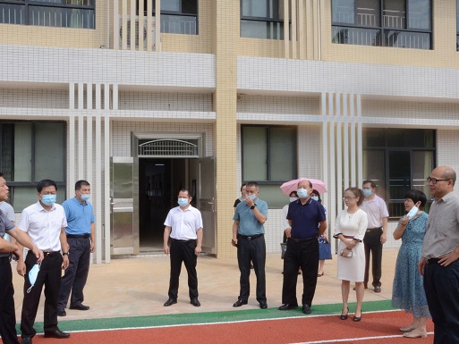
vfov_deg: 38.7
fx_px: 491
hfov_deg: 50.1
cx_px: 225
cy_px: 176
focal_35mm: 37
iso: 1600
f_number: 25
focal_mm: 22
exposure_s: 1/250
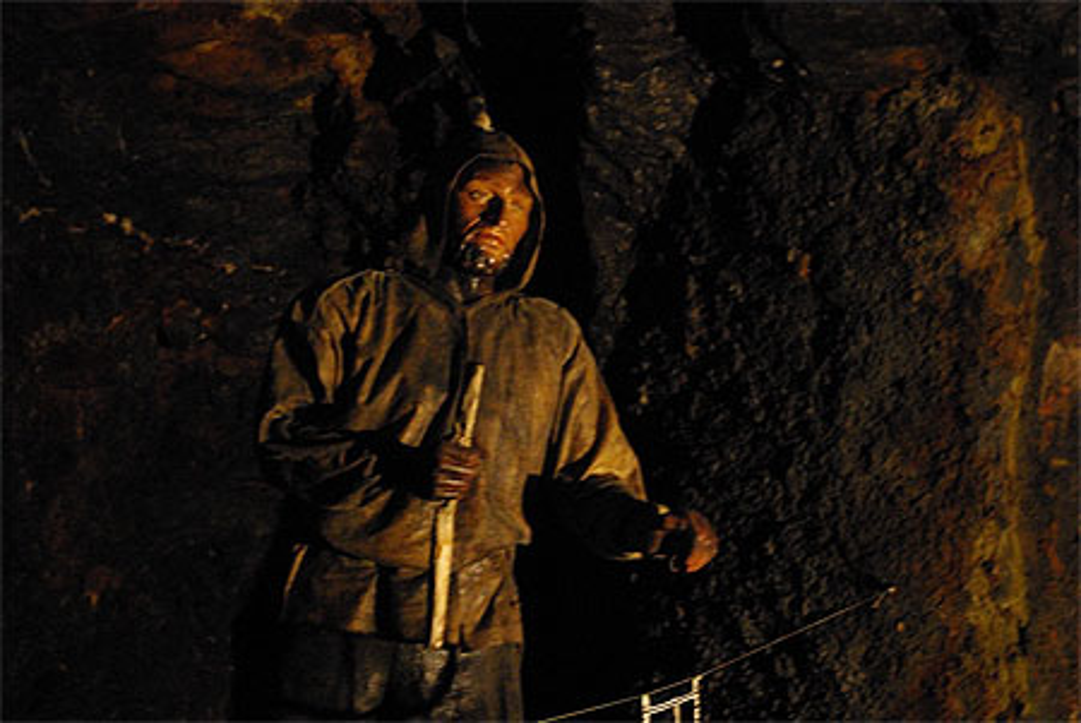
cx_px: 540
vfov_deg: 16.7
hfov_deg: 24.7
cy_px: 362
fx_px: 2465
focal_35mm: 82
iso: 1600
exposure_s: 1/4
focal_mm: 55
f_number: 5.6
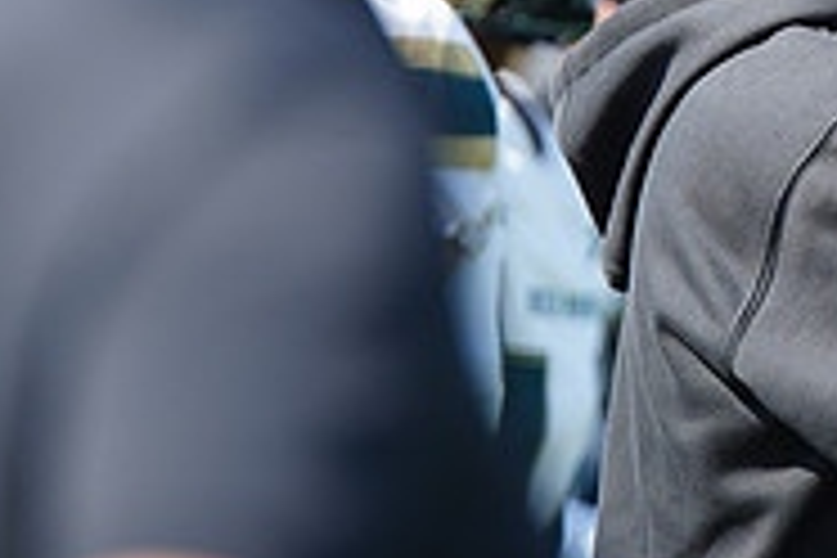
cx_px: 1004
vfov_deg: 1.5
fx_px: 21807
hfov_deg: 2.2
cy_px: -151
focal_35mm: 938
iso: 400
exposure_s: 1/2000
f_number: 2.8
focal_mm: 300
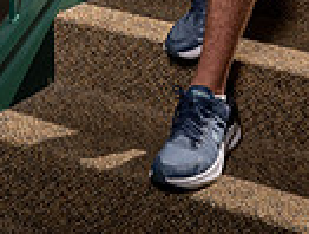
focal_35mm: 112
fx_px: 1003
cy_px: -293
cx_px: 193
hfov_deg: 17.5
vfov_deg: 11.4
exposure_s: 1/250
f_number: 5.6
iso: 320
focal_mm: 34
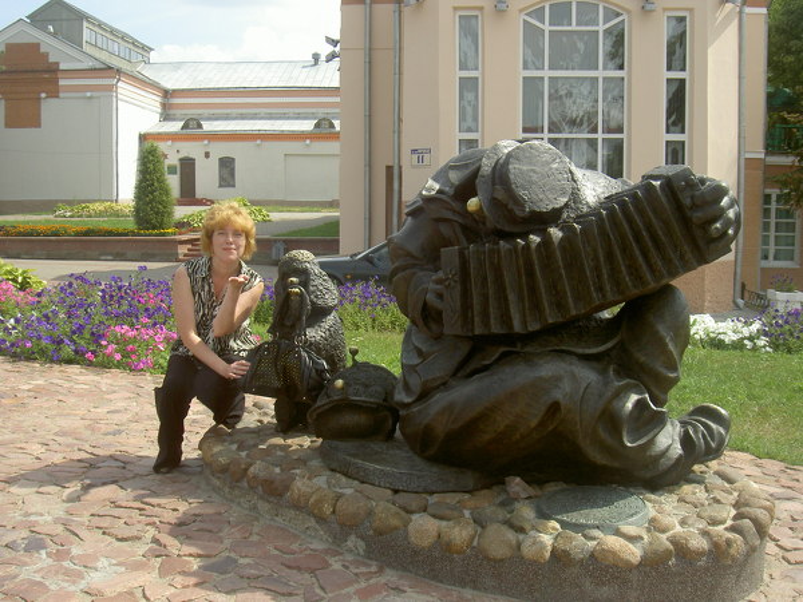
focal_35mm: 39
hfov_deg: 47.9
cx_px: 402
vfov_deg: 36.8
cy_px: 301
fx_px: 905
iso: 100
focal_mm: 8
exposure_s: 1/320
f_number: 4.7
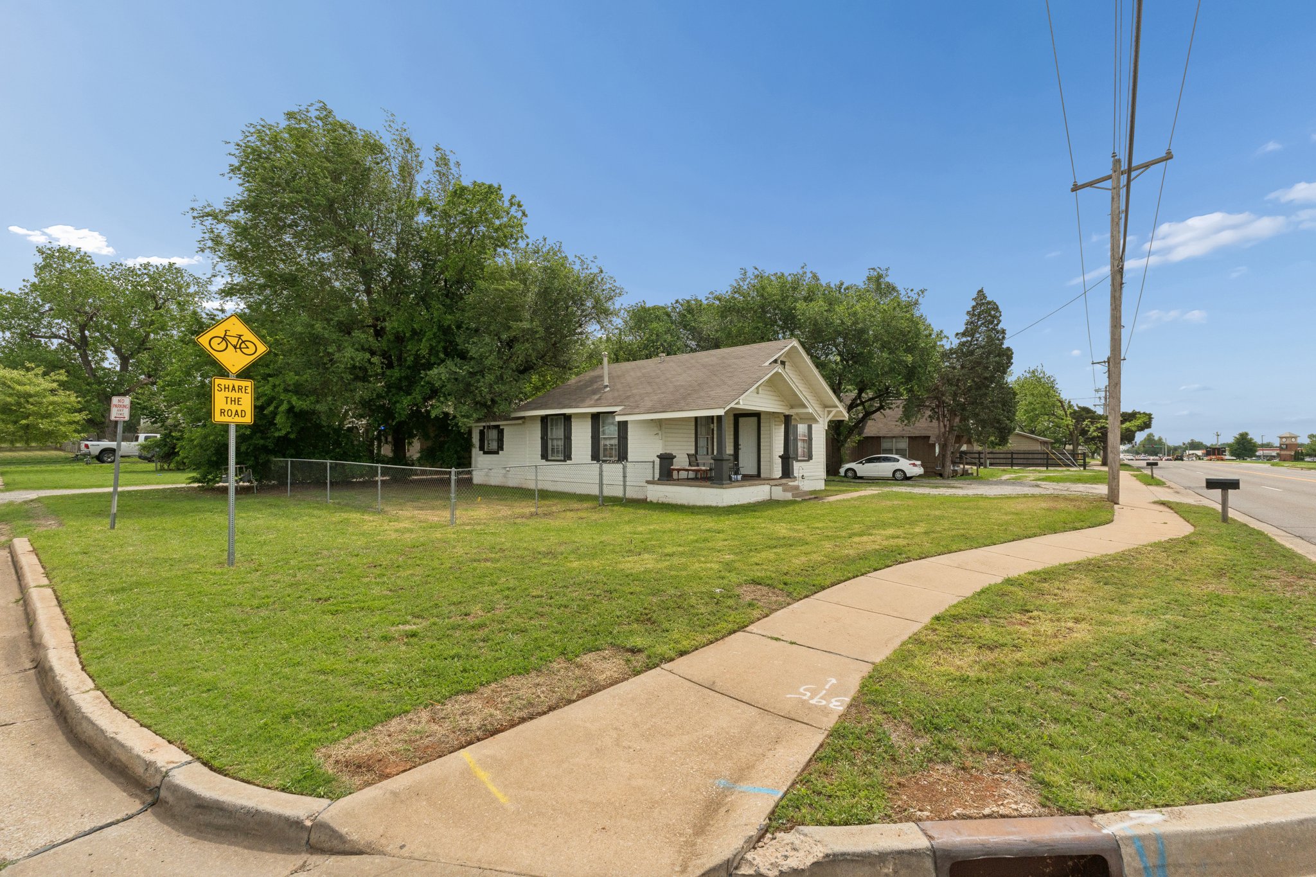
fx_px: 548
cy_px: 438
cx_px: 658
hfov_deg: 100.4
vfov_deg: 77.3
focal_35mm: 15
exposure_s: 1/2000
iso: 400
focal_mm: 10
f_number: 8
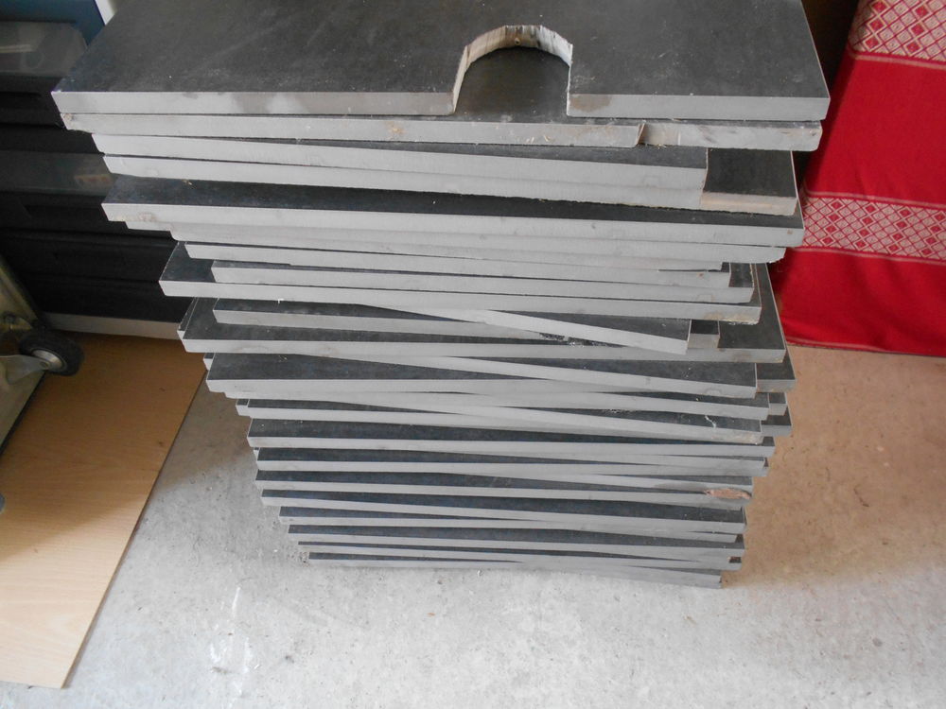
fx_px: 820
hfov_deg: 60.0
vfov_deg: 46.8
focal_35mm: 30
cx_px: 473
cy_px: 354
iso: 400
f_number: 3.4
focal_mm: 5.1
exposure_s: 1/20
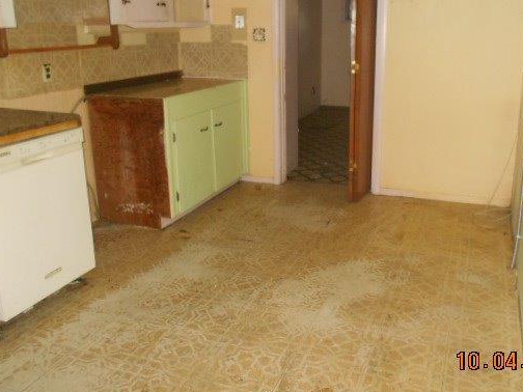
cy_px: 166
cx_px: 286
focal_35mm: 33
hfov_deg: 55.3
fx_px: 499
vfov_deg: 42.8
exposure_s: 1/25
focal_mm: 4.6
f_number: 3.2
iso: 360
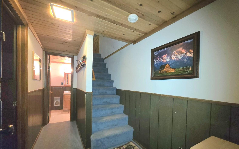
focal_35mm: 14
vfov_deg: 78.2
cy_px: 85
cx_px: 121
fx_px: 91
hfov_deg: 105.3
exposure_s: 1/30
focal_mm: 2.2
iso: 400
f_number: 1.9
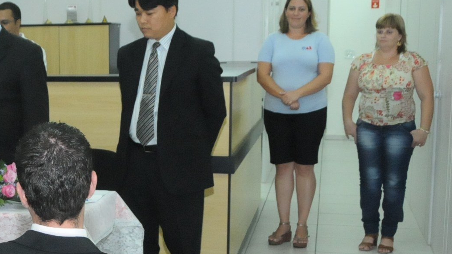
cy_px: 153
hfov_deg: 28.4
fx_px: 851
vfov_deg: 17.0
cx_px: 31
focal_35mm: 71
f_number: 6.3
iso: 3200
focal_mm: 22
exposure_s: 1/80
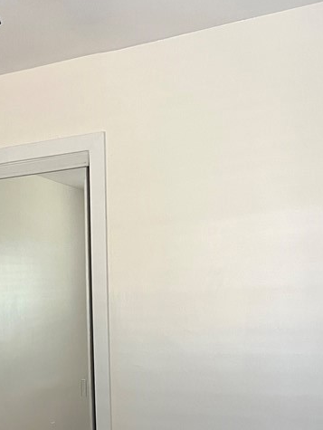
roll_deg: +2.5
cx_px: 5
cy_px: 343
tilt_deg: -5.5
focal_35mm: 56
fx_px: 696
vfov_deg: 33.4
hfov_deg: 25.0
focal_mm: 5.7
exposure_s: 1/60
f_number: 1.5
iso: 320
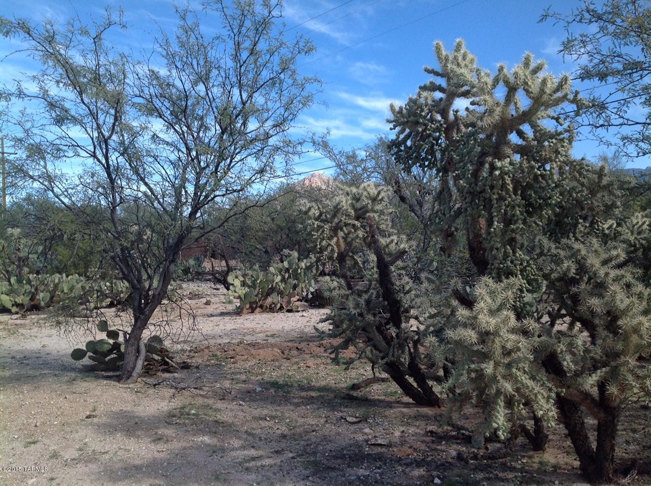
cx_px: 326
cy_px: 243
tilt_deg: +2.6
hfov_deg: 52.7
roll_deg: +1.7
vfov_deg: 40.6
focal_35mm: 35
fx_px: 657
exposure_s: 1/975
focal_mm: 4.28
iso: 50
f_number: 2.4
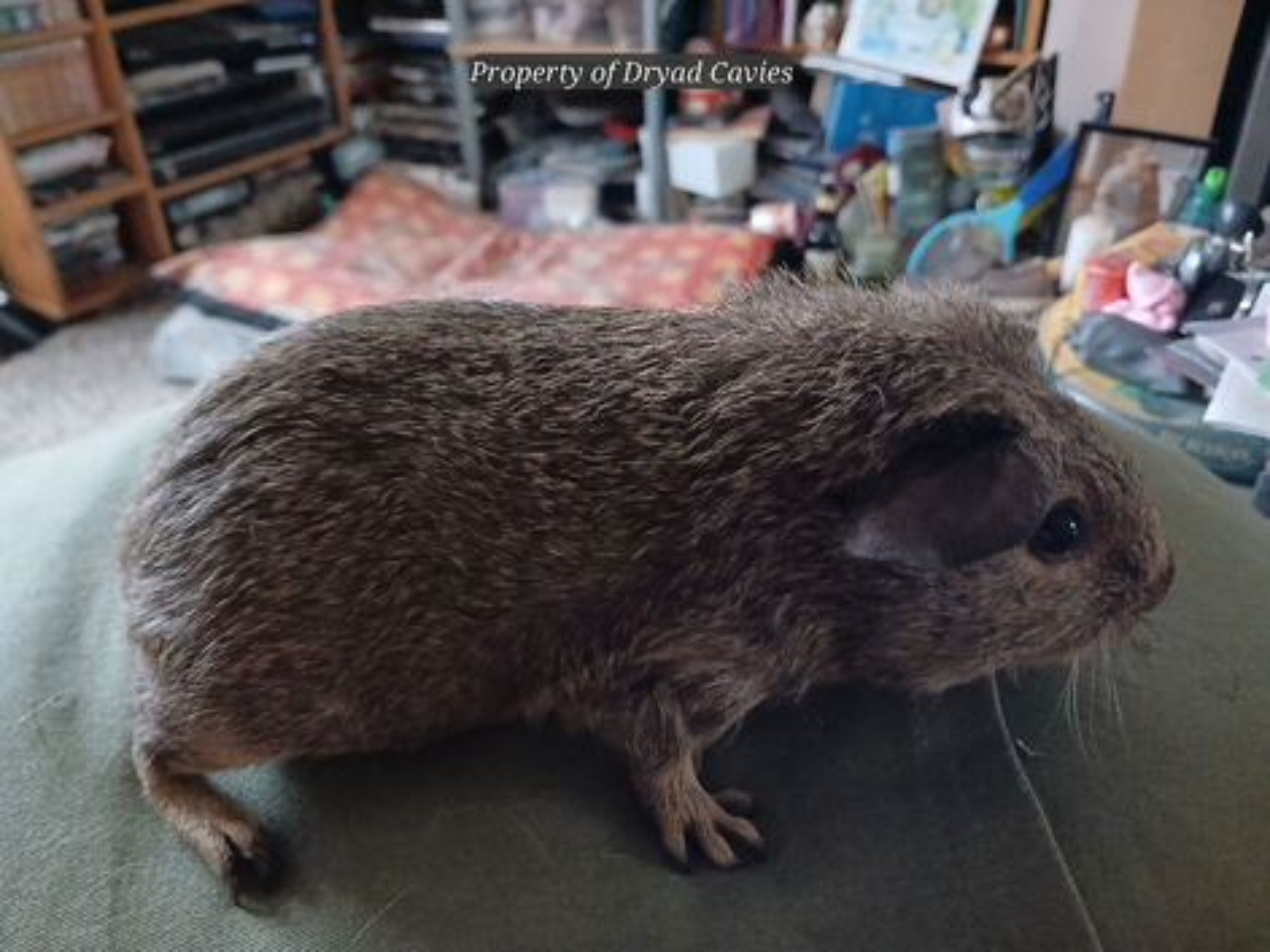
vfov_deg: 51.3
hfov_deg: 65.3
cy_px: 476
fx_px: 990
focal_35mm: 27
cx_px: 635
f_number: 1.8
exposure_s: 1/14.3
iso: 1250
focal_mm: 3.98
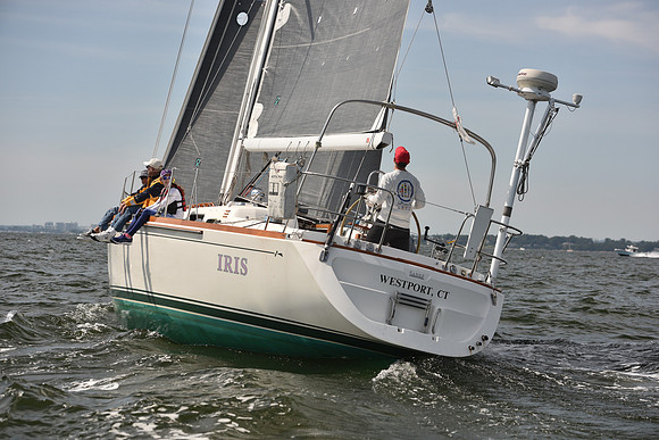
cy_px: 220
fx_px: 1501
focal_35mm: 82
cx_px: 330
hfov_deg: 24.8
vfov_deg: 16.7
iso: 250
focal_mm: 82
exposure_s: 1/1250
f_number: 4.5
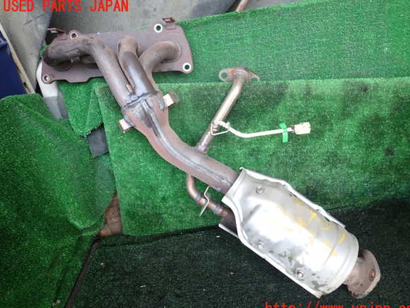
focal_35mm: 26
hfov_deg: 67.3
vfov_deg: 53.1
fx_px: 308
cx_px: 212
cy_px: 158
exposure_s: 1/100
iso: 100
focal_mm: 4.5
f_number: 2
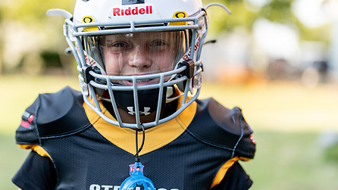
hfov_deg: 28.9
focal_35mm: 73
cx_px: 149
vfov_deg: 16.5
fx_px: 654
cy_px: 82
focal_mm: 50
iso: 100
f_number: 1.2
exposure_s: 1/1600
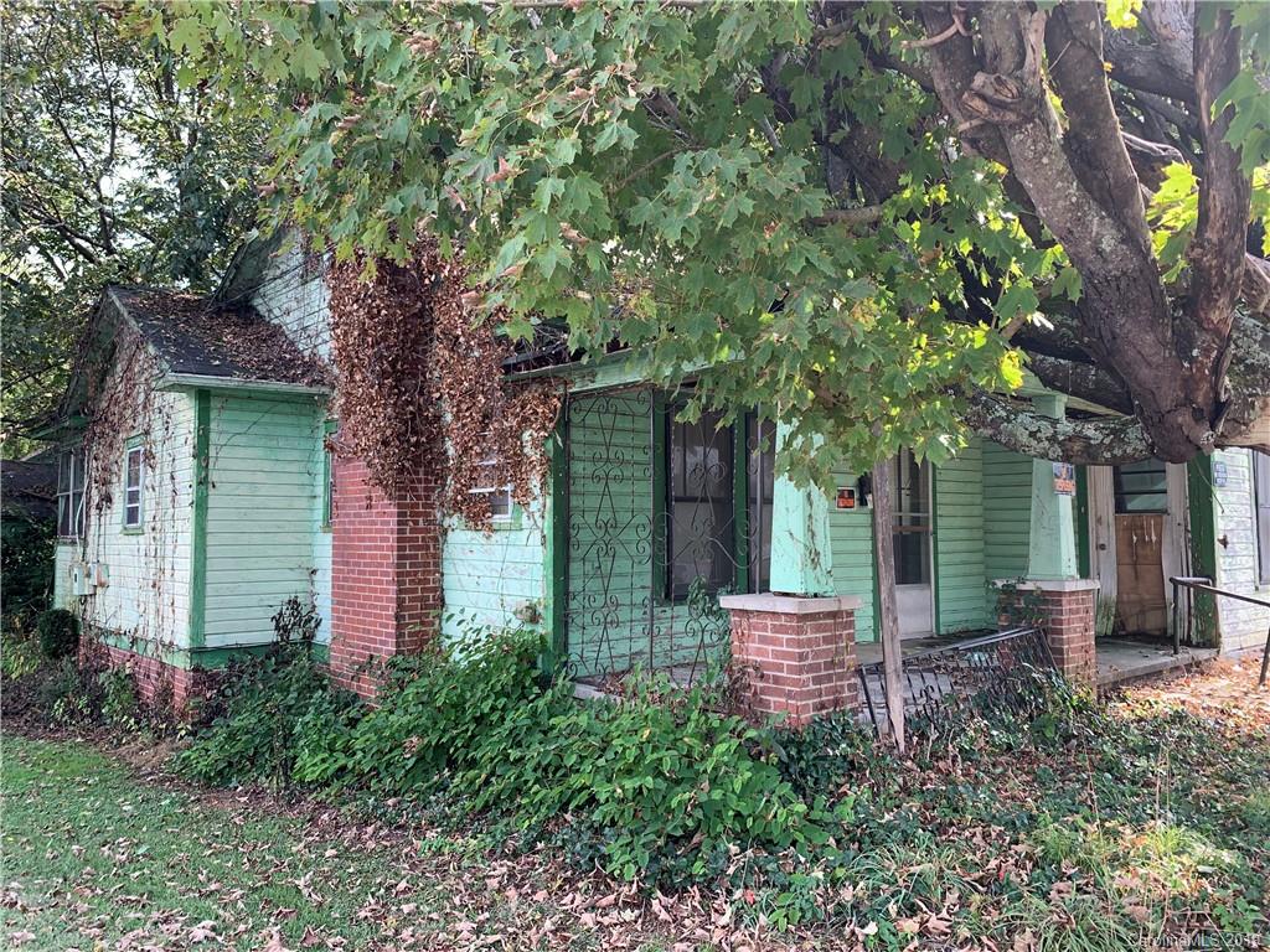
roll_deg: +0.2
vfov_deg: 53.1
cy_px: 476
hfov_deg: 67.3
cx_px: 635
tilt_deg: +4.4
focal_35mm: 26
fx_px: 954
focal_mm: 4.25
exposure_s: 1/158
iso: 25
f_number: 1.8
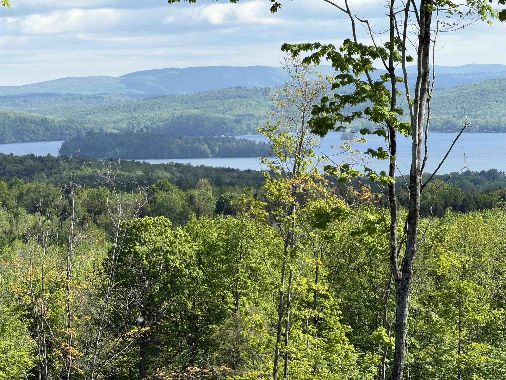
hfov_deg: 9.9
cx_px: 253
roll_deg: +0.8
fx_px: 2924
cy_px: 190
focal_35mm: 200
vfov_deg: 7.4
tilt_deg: -2.1
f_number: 2.8
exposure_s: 1/639
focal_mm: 16.89
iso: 32
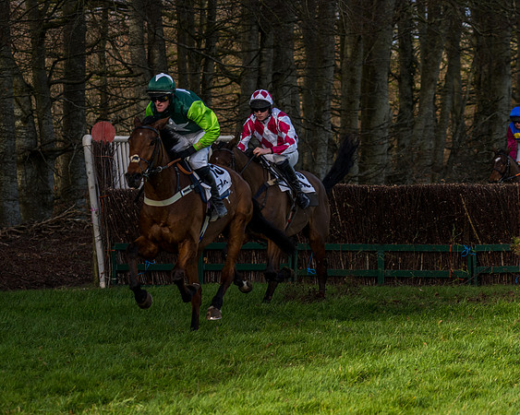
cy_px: 207
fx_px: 2789
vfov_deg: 8.5
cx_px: 329
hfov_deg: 10.6
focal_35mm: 181
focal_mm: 98
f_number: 4
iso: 200
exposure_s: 1/1600
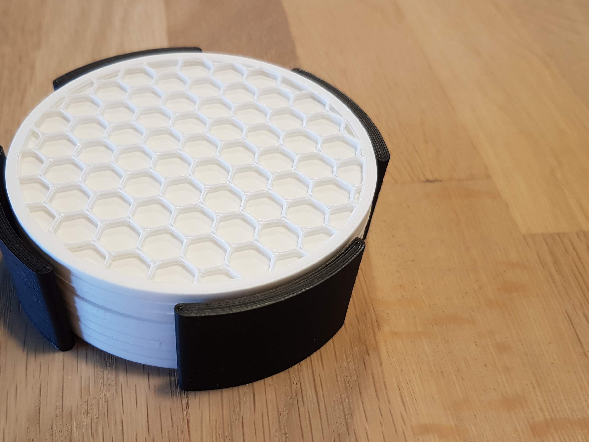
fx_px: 596
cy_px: 227
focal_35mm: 35
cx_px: 218
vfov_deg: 40.7
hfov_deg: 52.0
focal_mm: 4.2
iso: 64
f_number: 1.7
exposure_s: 1/50
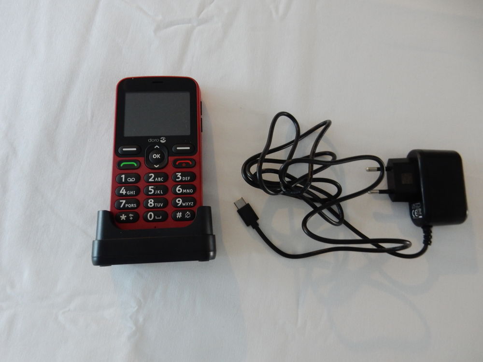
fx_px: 349
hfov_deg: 69.4
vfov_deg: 54.9
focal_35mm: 25
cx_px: 242
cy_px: 181
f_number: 3.7
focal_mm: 4.5
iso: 400
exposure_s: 1/13
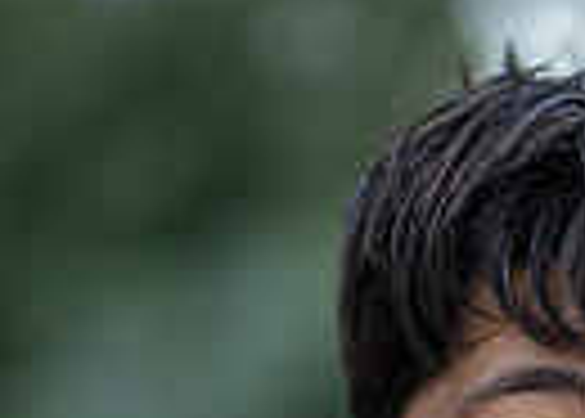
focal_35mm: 314
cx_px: 765
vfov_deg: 4.5
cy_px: 831
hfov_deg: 6.4
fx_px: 5220
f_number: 1.2
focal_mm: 50
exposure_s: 1/1000
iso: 100
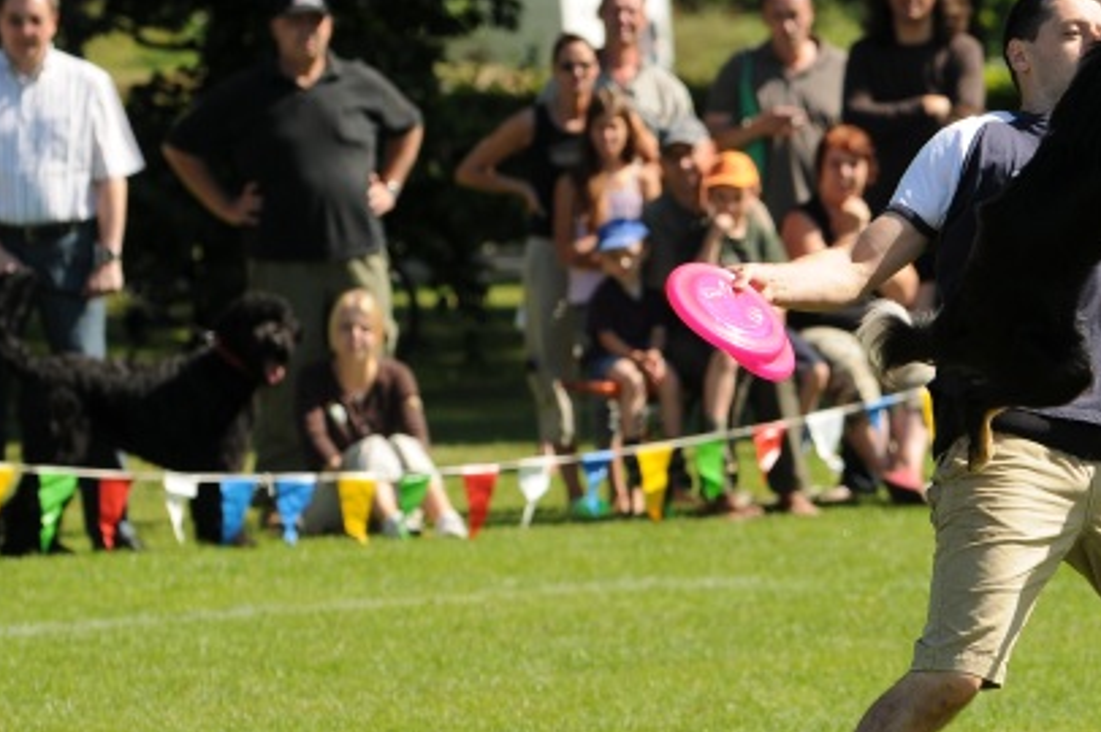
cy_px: 522
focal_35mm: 399
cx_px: 1033
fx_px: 12192
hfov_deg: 5.2
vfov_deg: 3.4
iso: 200
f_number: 4
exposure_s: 1/1000
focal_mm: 135
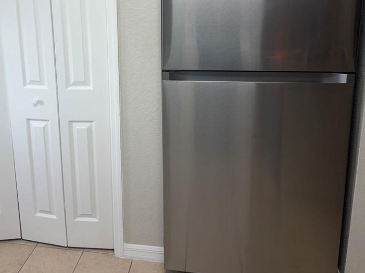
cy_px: 75
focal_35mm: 38
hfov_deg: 48.1
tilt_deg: -11.6
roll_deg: +1.9
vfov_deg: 37.0
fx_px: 400
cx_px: 120
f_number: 1.6
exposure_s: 1/120
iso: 64
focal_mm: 5.96
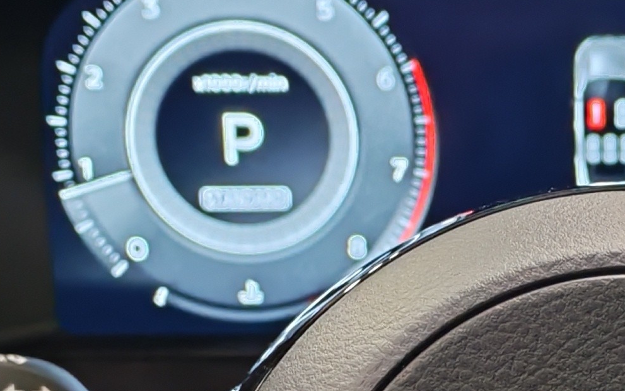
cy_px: 551
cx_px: 637
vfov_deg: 8.6
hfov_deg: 13.8
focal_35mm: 149
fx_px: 2538
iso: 640
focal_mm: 6.12
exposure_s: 1/50
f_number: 1.9
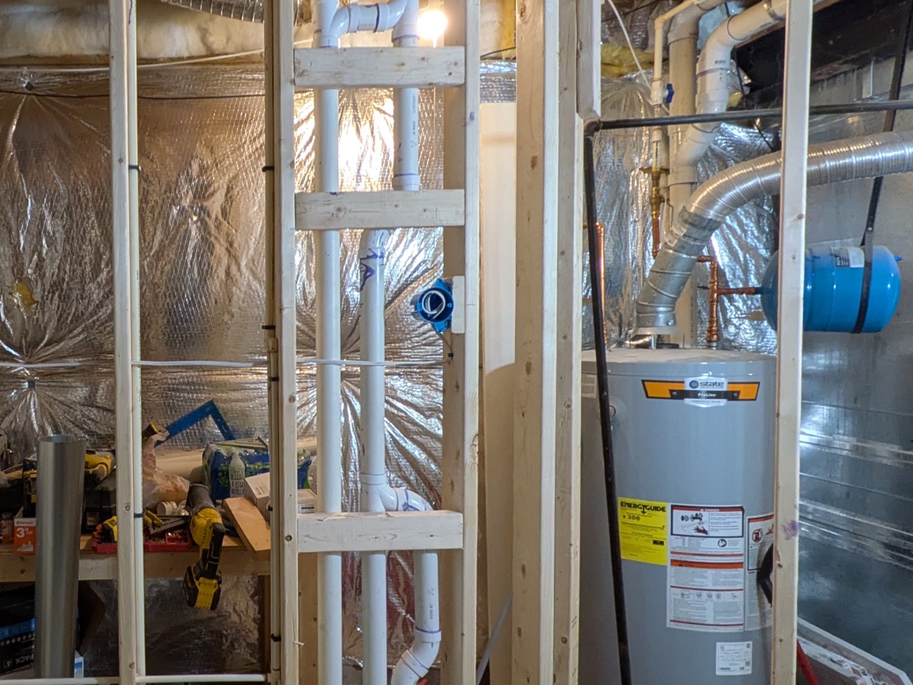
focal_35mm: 27
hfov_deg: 60.0
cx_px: 180
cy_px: 348
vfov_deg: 51.4
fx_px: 712
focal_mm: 1.83
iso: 291
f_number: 2.2
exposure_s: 1/60
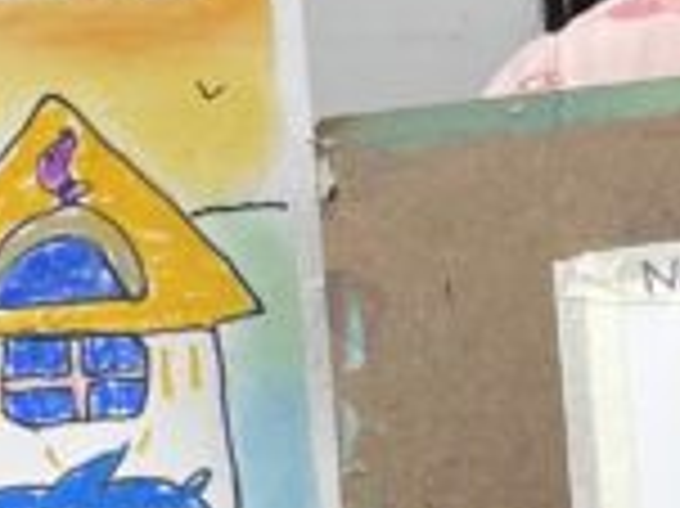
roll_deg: +4.9
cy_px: 252
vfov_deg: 8.9
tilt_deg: -15.1
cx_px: 847
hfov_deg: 11.6
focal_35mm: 166
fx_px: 3258
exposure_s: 1/100
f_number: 1.6
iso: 50
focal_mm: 5.1
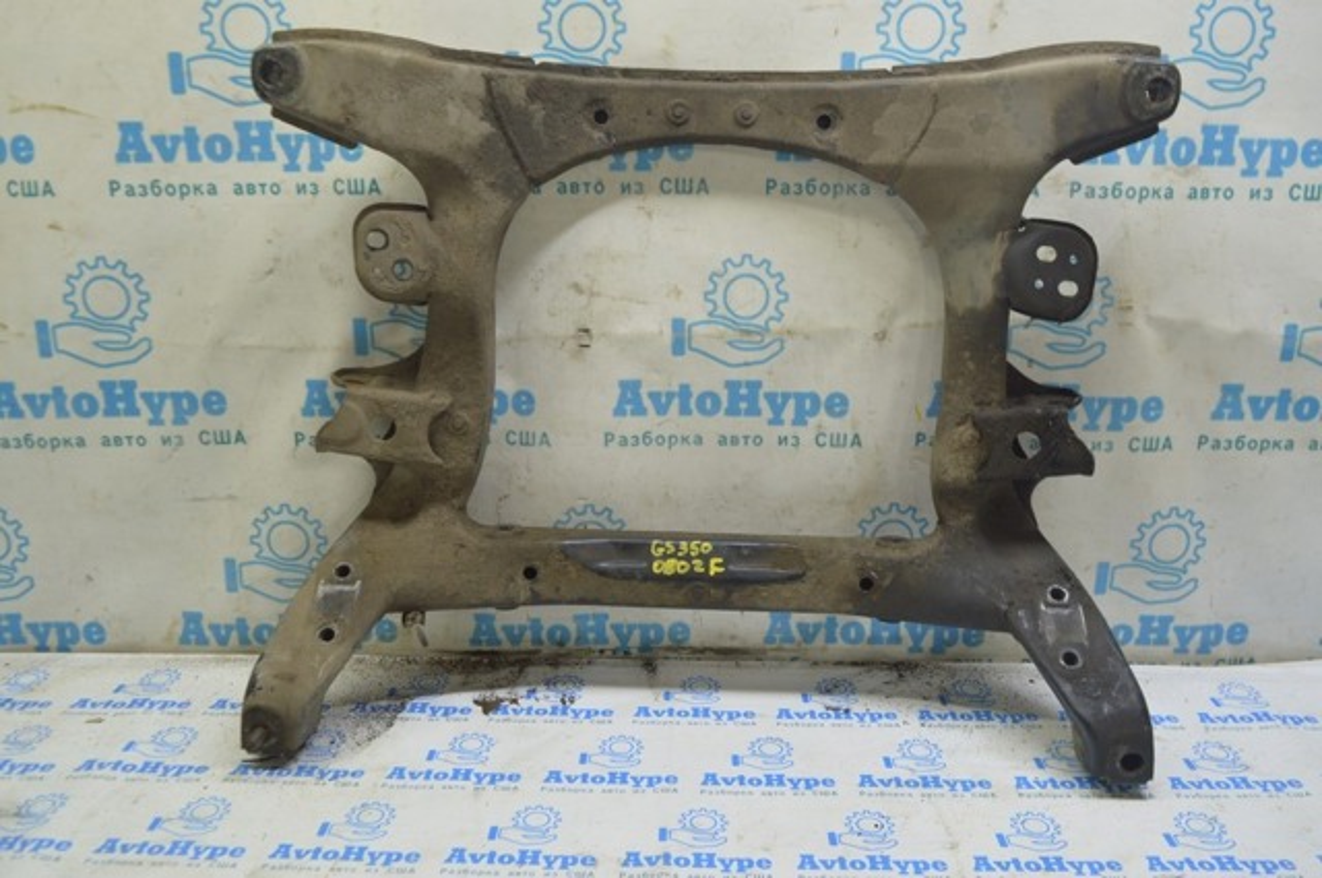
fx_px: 1155
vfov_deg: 41.6
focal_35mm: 32
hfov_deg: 59.6
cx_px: 661
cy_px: 439
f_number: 5.6
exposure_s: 1/20
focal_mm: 21
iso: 400
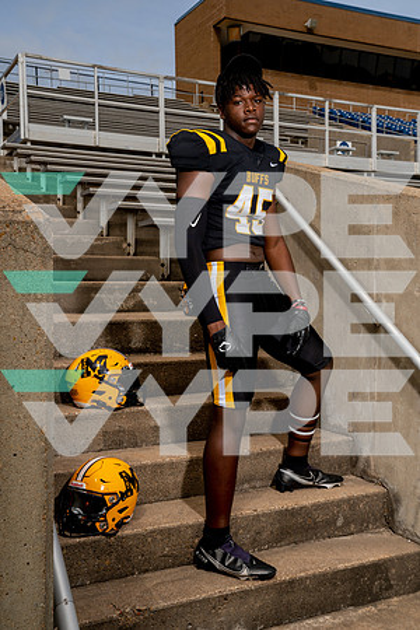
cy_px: 315
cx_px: 210
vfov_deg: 47.4
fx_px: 717
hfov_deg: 32.6
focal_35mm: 41
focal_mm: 41
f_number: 9
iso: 100
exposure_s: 1/250
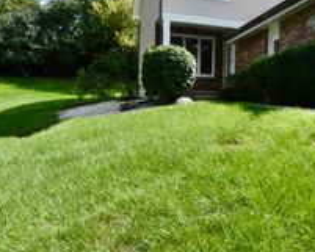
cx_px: 276
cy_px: 99
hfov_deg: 47.0
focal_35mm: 35
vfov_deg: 42.0
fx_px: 326
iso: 100
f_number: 8
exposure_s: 1/250
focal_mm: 10
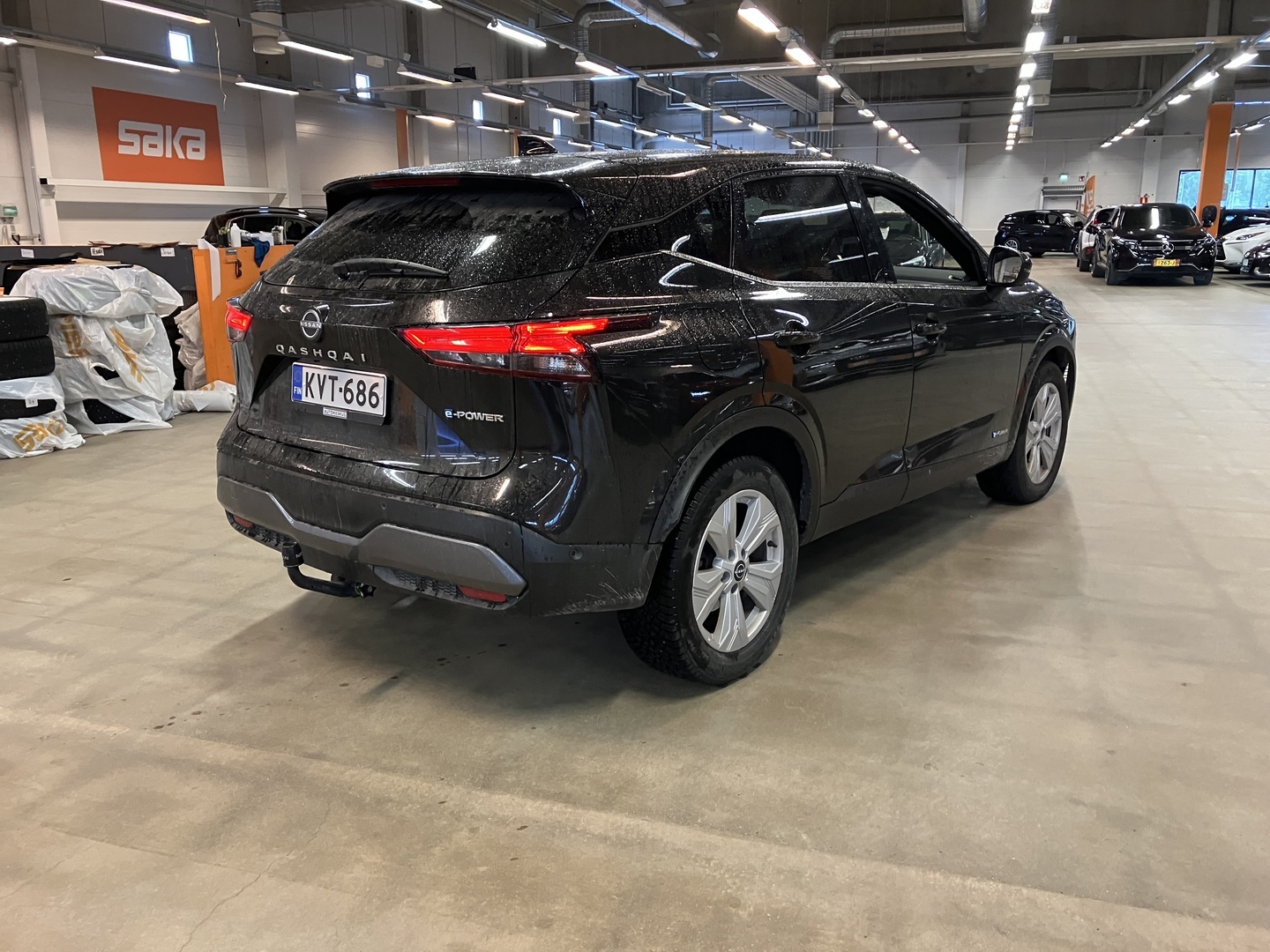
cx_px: 635
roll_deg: +0.0
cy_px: 476
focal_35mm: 28
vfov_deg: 49.7
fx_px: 1027
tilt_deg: -12.8
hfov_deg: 63.4
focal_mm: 3.99
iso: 250
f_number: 1.8
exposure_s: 1/50
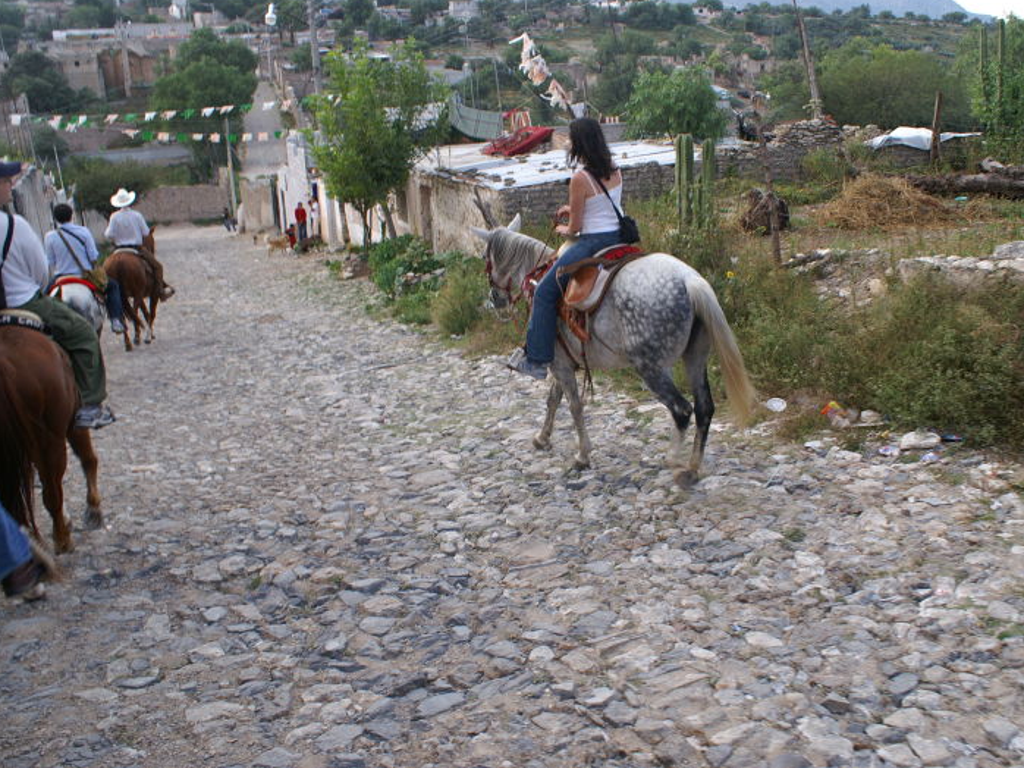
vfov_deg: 42.9
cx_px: 579
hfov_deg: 55.2
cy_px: 381
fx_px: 976
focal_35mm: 33
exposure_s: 1/60
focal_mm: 20
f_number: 5.6
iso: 100
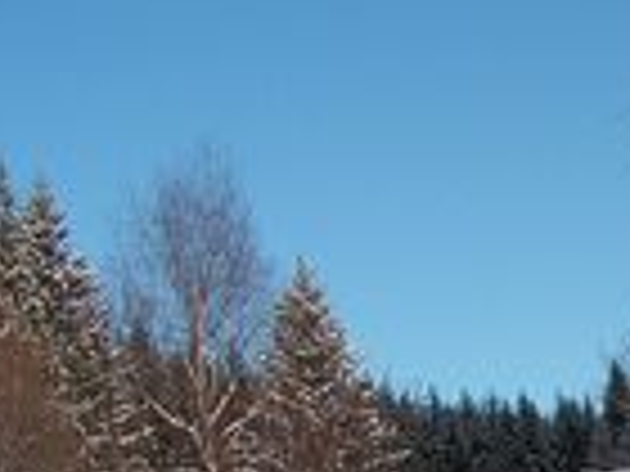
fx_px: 2220
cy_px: 686
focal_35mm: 122
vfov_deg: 11.7
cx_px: 909
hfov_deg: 15.1
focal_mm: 6.4
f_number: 3.2
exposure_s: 1/800
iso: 50
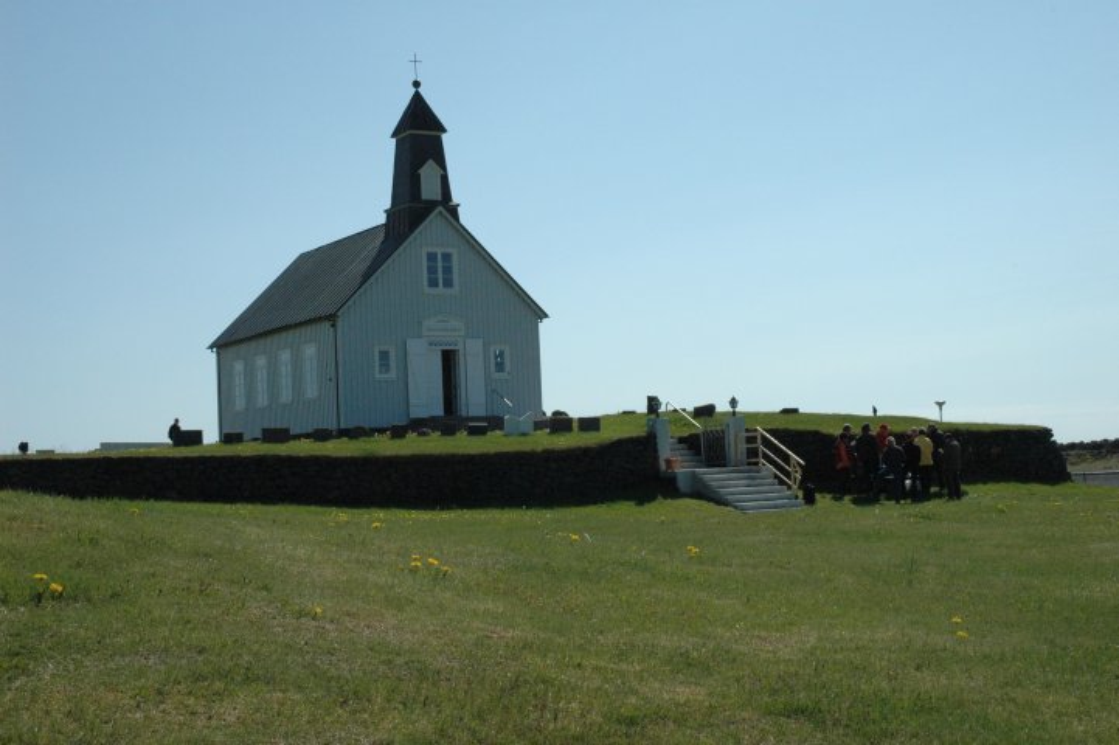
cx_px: 560
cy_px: 372
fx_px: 1771
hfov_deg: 35.1
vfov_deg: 23.8
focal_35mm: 57
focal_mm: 38
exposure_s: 1/640
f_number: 18
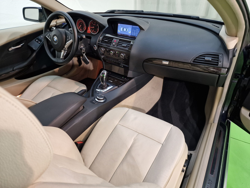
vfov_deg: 58.9
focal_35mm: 23
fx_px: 166
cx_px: 125
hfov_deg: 73.9
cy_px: 94
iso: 160
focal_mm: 6.4
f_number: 1.8
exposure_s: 1/50
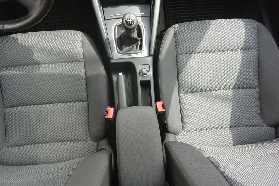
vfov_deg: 47.9
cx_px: 140
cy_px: 93
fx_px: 209
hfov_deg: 67.4
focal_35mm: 27
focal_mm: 10
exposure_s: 1/160
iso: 200
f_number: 3.5
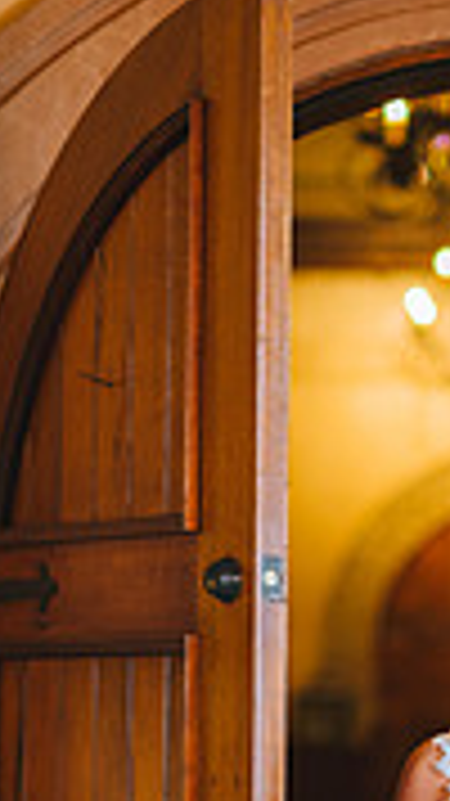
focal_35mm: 225
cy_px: 904
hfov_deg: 5.4
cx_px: 536
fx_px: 4777
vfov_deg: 9.5
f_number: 2
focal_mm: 85
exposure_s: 1/125
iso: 250
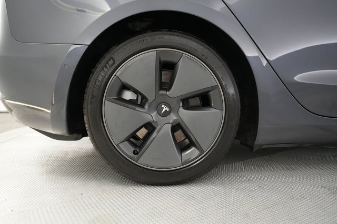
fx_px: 262
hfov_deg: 65.5
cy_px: 112
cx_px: 168
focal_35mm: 28
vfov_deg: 46.4
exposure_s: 1/200
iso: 5000
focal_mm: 28
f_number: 2.8
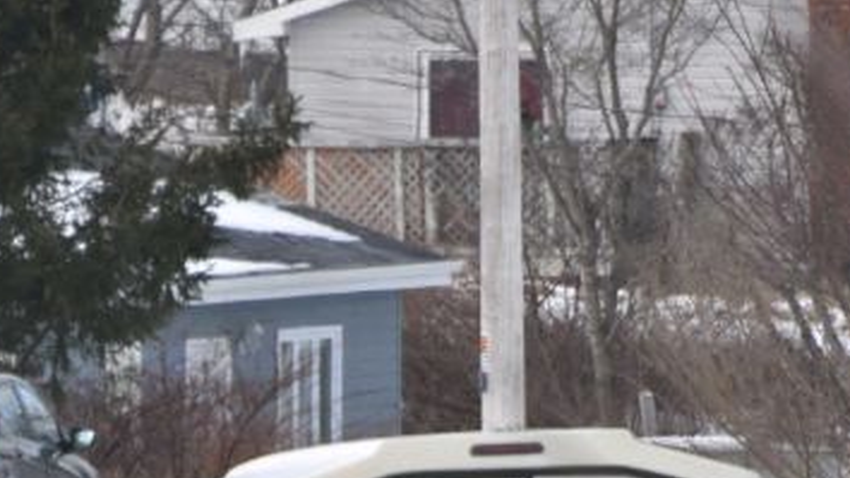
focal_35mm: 1362
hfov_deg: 1.6
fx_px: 30693
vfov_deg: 0.9
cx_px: 118
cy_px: 735
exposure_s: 1/1250
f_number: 5.6
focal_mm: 300
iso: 500
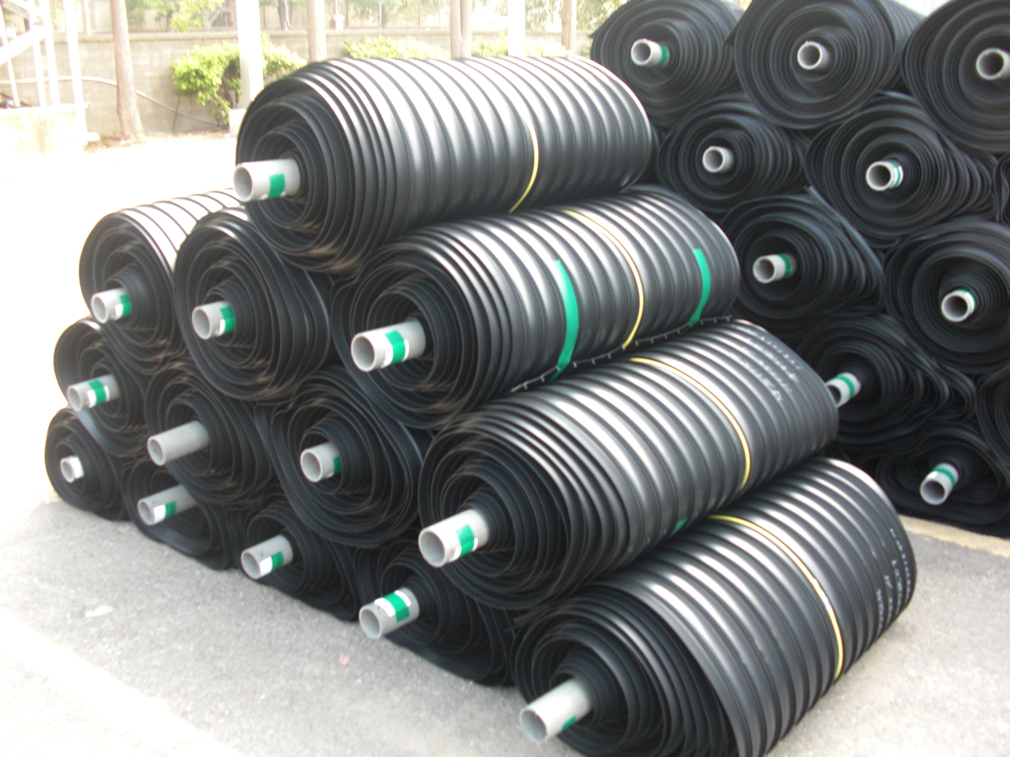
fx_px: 1050
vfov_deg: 39.7
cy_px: 378
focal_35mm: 36
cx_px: 505
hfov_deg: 51.4
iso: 100
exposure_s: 1/80
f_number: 2.8
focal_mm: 6.3
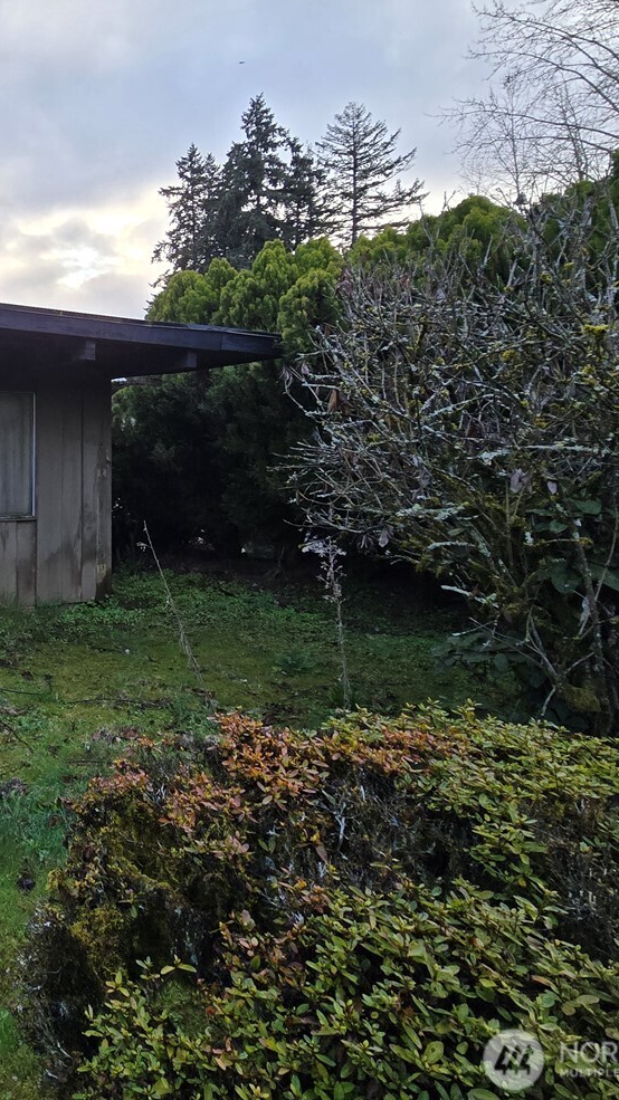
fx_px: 671
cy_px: 434
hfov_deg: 37.6
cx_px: -121
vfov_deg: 77.7
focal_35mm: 23
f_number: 2.2
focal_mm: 2.2
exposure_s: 1/452
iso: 50
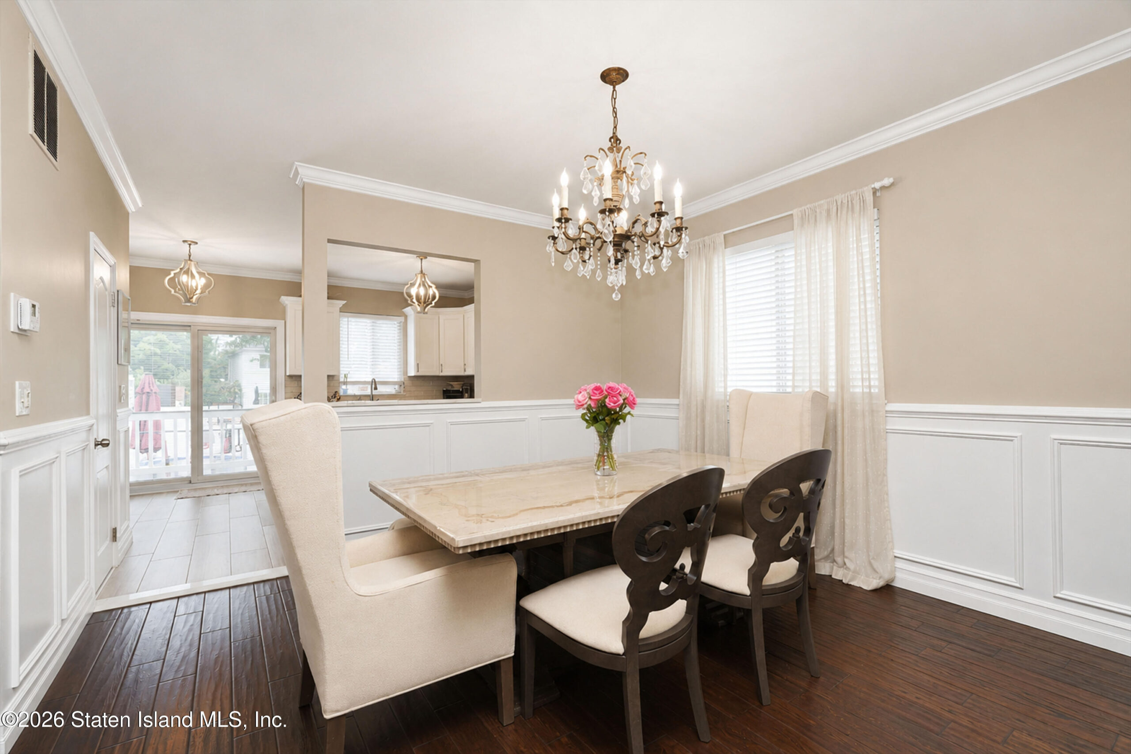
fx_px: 503
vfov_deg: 73.8
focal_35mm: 16
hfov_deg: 96.7
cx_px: 566
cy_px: 377
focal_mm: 16
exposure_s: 1/60
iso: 64
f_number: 5.6
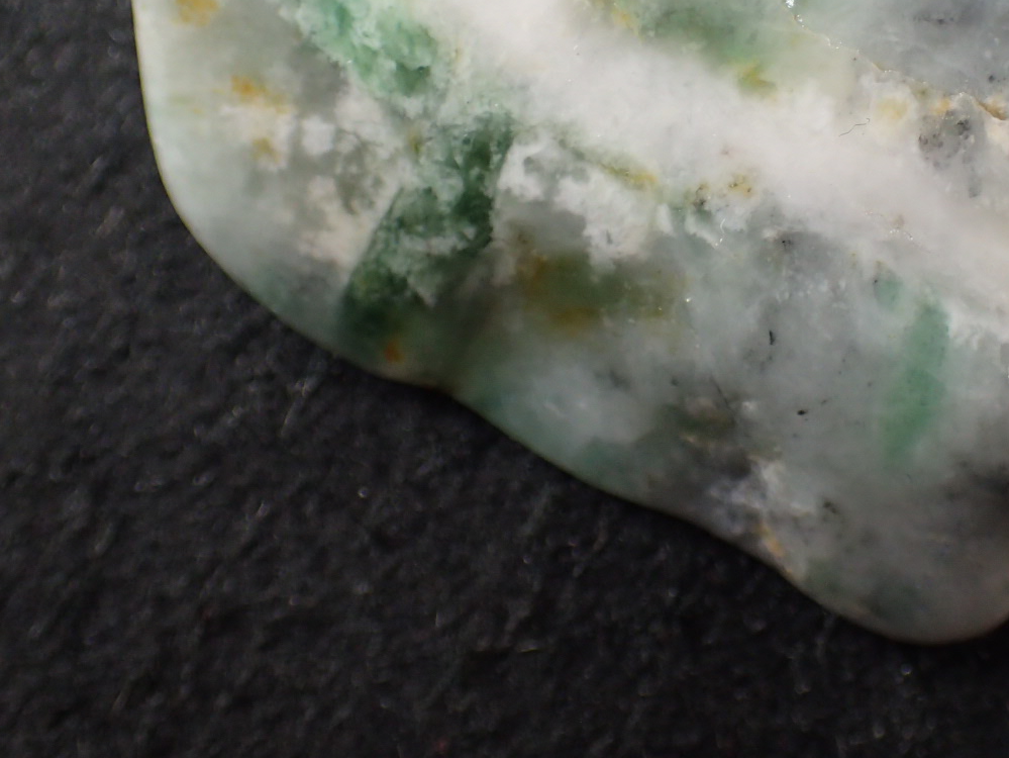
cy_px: 111
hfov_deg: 26.3
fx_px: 2129
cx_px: 760
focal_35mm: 73
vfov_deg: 19.9
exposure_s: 1/160
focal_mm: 6.86
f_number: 2.7
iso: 250
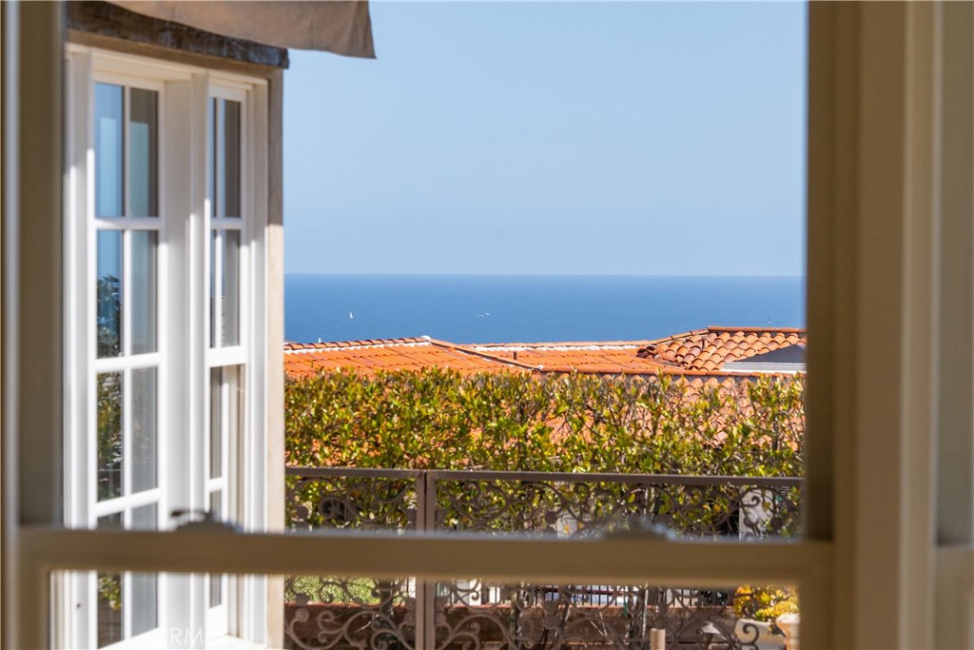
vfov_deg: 9.5
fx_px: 3896
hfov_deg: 14.2
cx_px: 487
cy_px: 325
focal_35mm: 144
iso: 500
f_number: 10
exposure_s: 1/400
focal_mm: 96
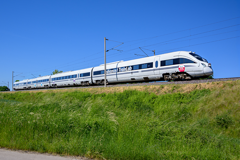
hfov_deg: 55.1
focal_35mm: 34
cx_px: 120
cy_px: 80
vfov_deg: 38.4
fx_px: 230
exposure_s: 1/350
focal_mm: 23
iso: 200
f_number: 8
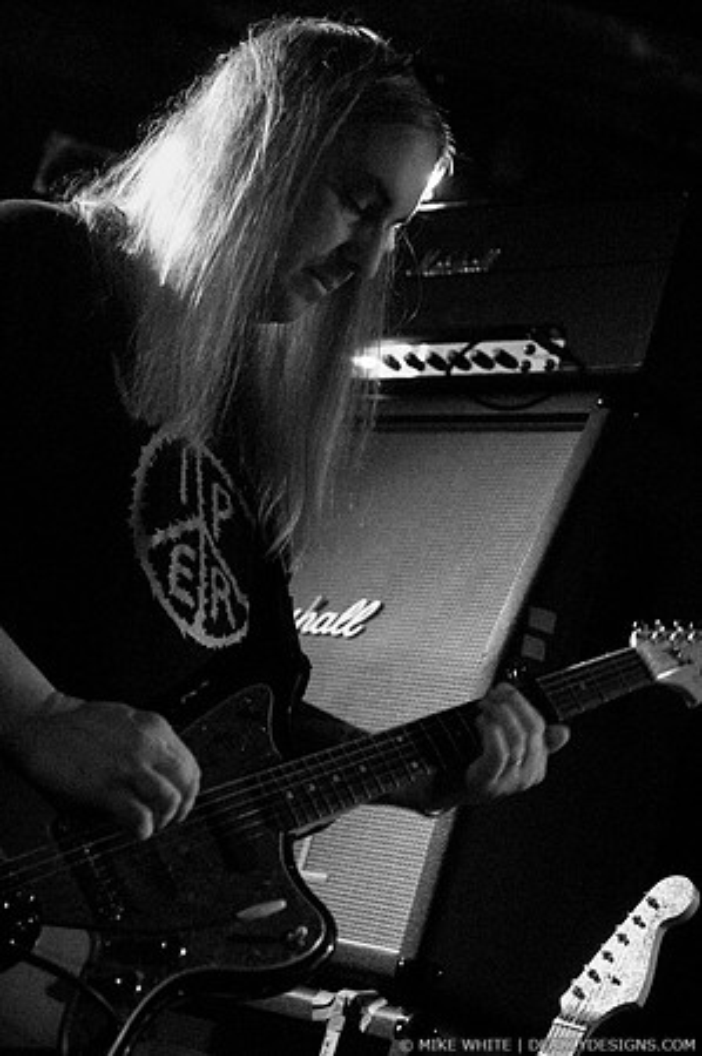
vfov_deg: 26.0
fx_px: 2287
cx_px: 351
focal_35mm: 78
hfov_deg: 17.5
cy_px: 528
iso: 1600
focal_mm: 52
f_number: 2.8
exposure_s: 1/60
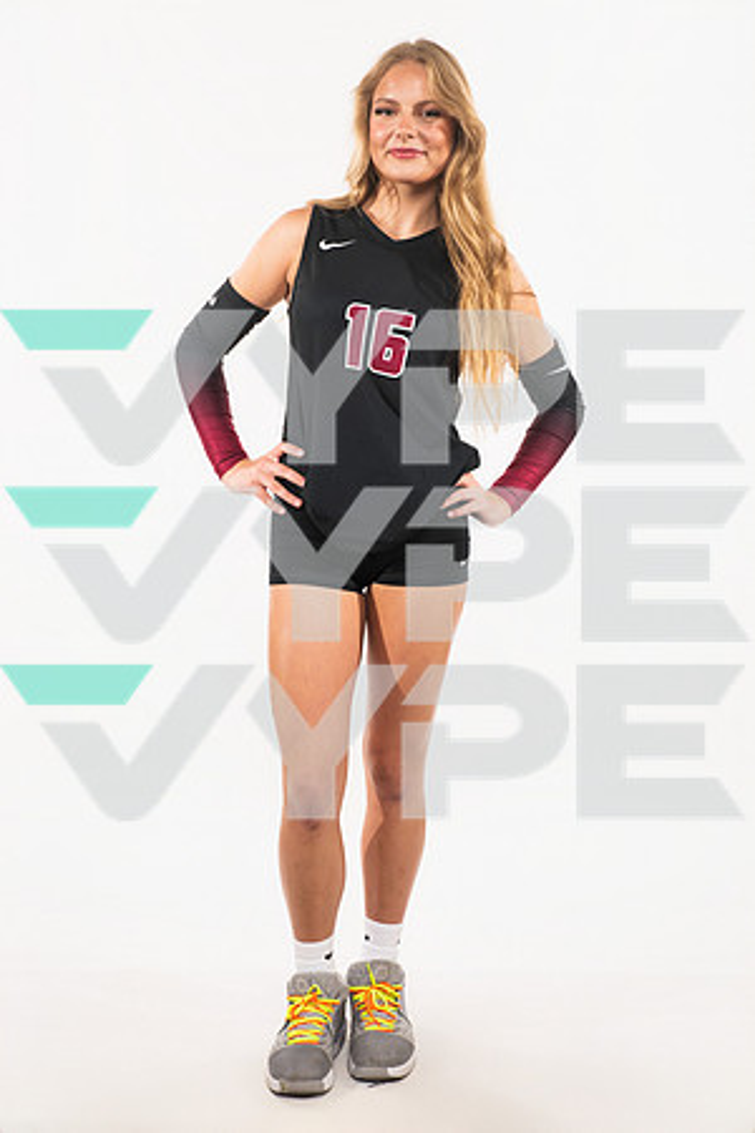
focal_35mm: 52
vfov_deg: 38.2
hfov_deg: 26.0
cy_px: 566
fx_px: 1636
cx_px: 378
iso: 500
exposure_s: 1/320
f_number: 7.1
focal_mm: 52
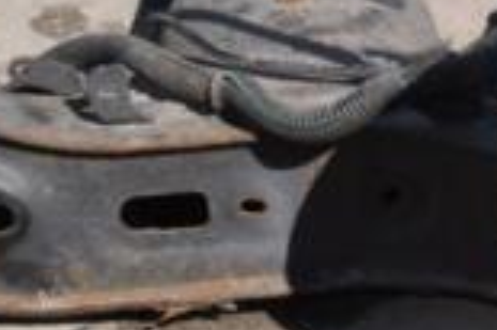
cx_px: 455
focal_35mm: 186
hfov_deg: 11.0
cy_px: 192
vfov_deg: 7.4
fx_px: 2565
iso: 800
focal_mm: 32
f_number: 29
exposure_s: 1/200
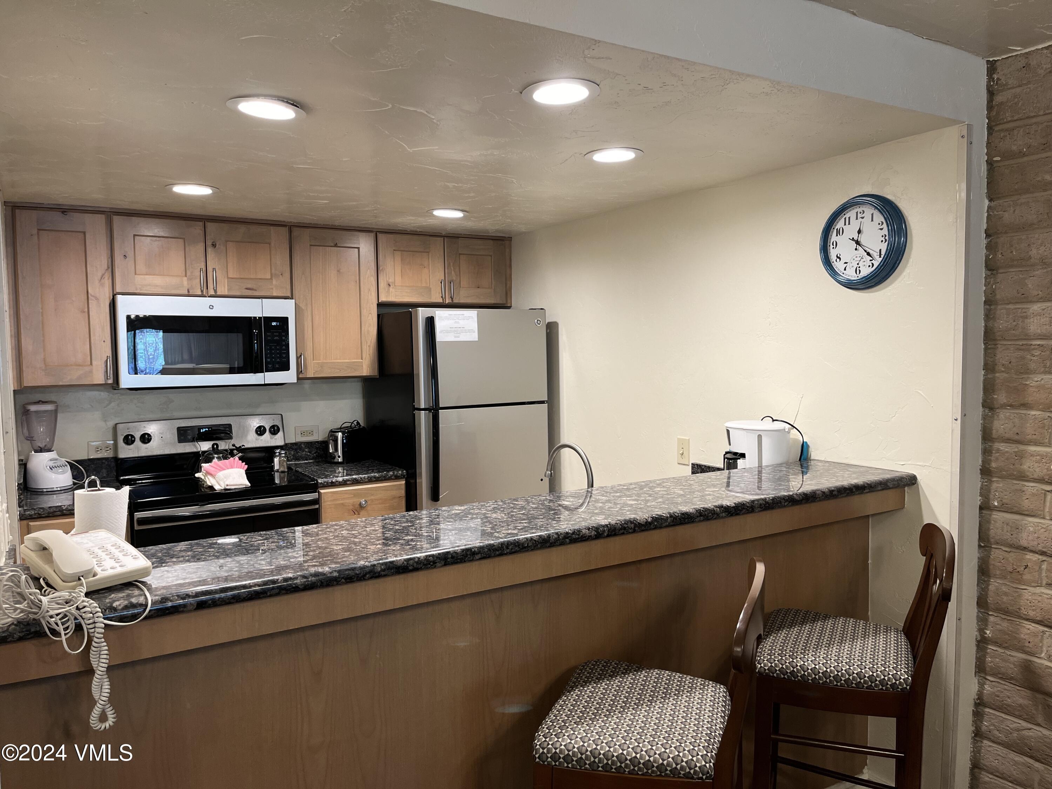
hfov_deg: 67.3
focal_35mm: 26
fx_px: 790
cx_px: 526
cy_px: 394
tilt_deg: -3.4
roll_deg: +1.6
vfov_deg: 53.1
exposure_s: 1/60
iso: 80
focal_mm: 5.1
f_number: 1.6
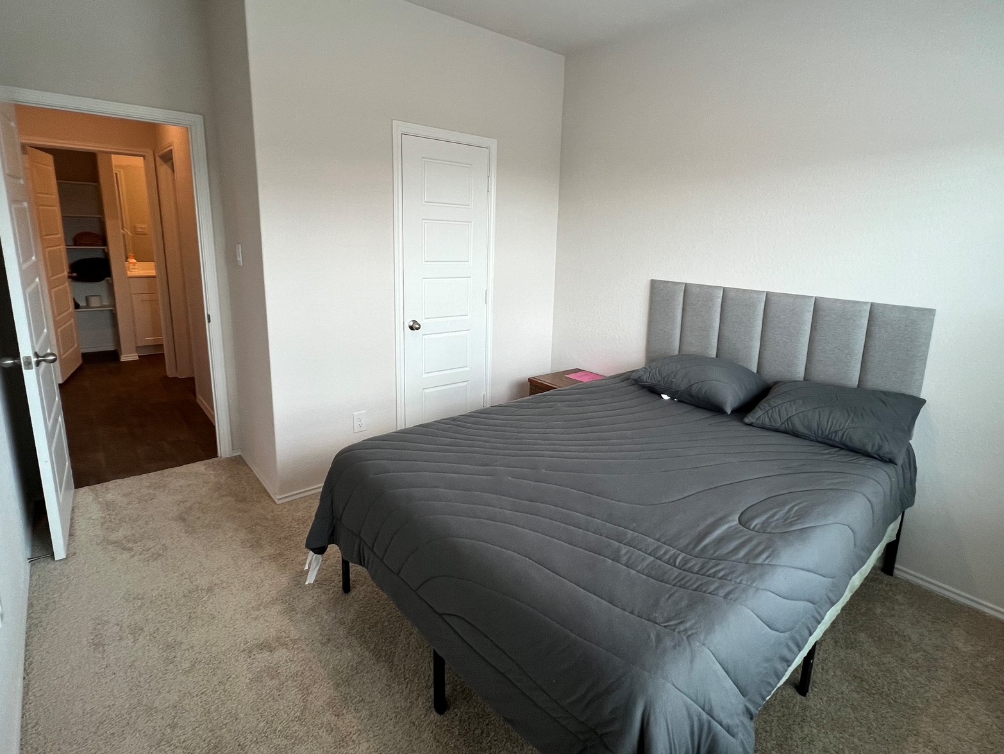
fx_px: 493
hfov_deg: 90.8
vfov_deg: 74.6
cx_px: 548
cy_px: 340
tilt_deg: -12.2
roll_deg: -2.2
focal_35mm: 17
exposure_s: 1/120
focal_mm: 1.57
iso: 80
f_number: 1.8
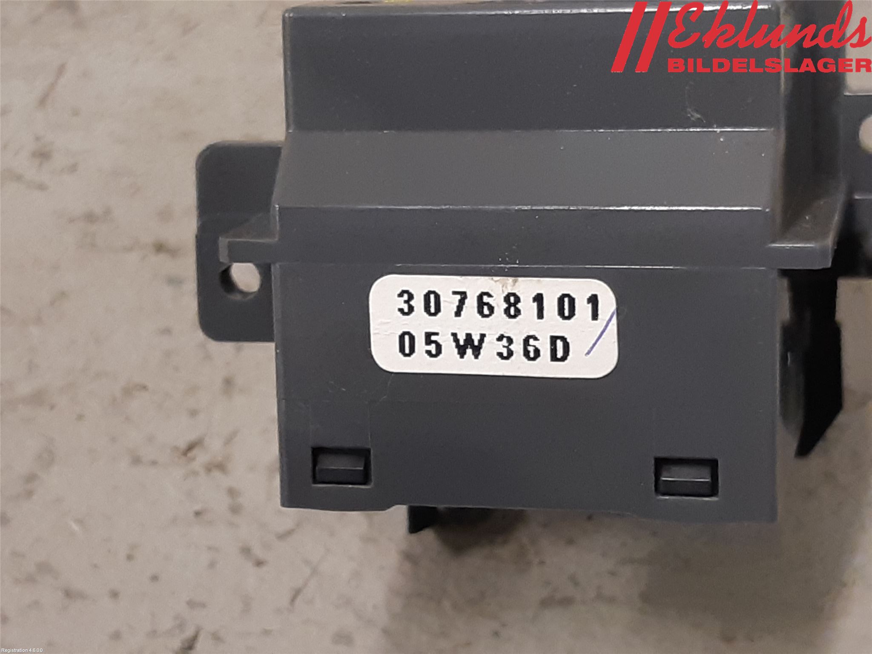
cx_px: 436
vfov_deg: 53.1
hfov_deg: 67.3
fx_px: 655
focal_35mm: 26
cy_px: 327
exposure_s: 1/50
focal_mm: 3.93
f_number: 1.7
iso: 160
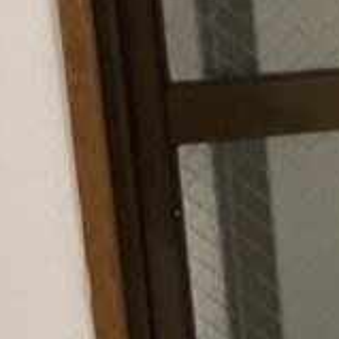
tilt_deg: -15.2
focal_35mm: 206
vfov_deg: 8.5
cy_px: 17
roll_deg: -0.3
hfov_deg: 7.6
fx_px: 2282
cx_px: 949
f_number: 1.8
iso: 100
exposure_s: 1/50
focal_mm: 3
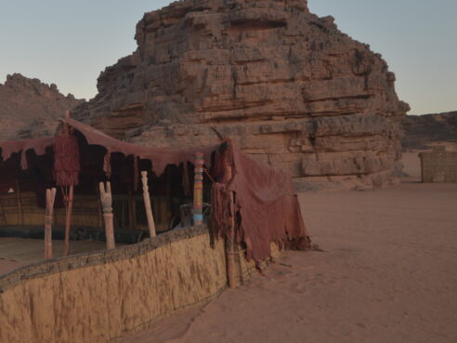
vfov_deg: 35.8
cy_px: 136
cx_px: 59
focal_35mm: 40
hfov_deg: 43.4
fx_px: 528
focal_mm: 20
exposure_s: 1/160
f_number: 4.5
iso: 250
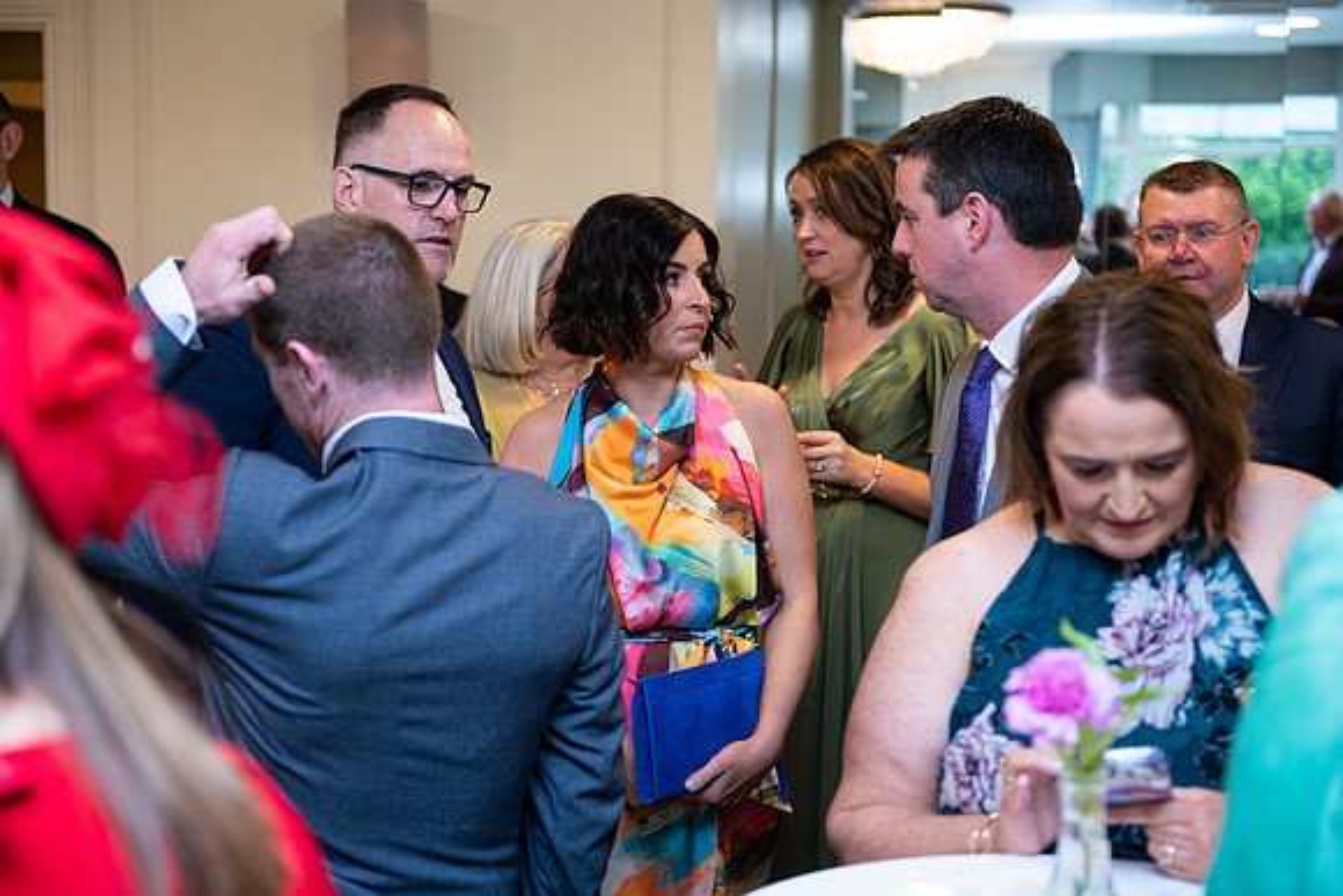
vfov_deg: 21.9
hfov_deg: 32.4
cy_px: 448
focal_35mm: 62
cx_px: 672
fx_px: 2313
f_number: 3.5
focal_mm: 62
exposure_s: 1/160
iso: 800
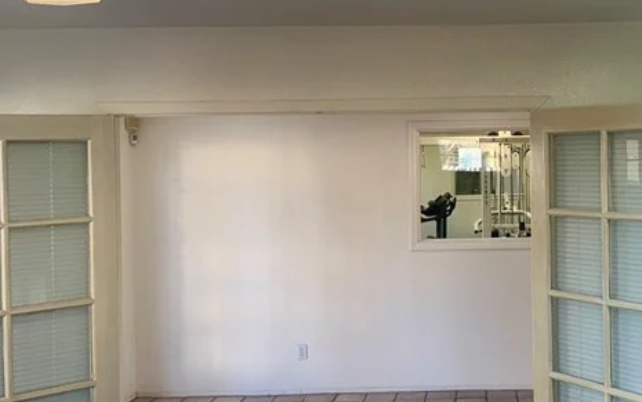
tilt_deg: -0.7
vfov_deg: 23.1
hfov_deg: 35.5
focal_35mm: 56
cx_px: 482
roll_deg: +0.8
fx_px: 980
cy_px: 157
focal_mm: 6.76
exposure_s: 1/152
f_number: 1.78
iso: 80
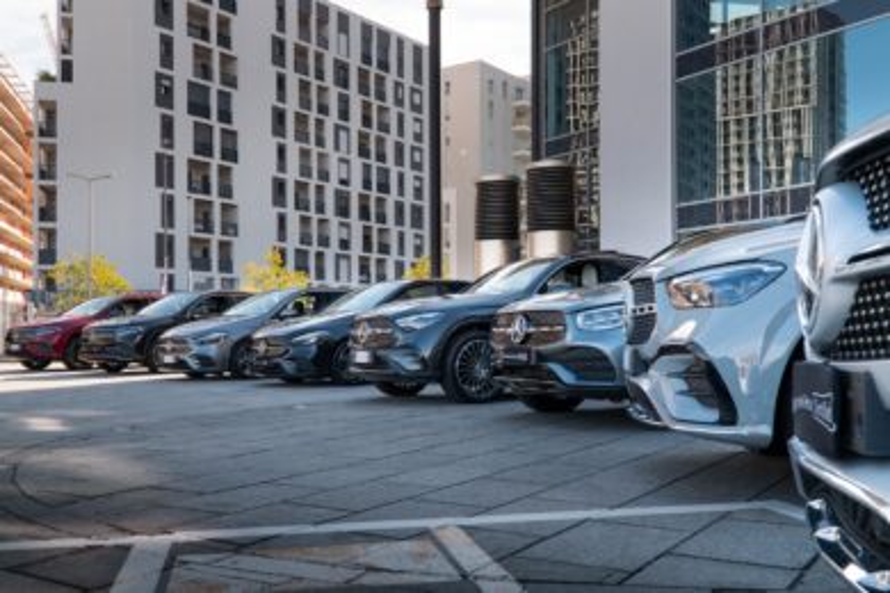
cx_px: 445
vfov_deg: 40.0
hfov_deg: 57.2
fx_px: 816
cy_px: 296
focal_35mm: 33
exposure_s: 1/100
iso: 100
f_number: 7.1
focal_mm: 22
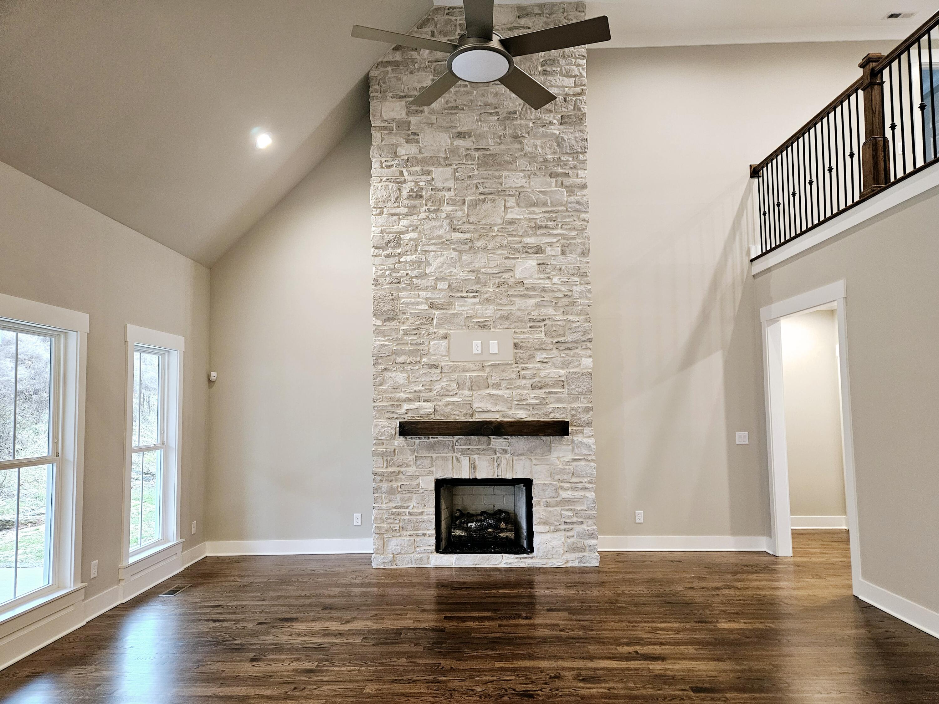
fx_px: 624
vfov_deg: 58.9
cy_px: 352
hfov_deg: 73.9
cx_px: 470
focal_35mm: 23
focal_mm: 5.4
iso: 400
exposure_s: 1/120
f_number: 1.8
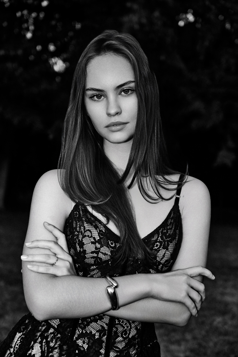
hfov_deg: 19.5
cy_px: 178
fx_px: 694
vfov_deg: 28.8
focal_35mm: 70
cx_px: 119
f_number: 5
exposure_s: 1/125
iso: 125
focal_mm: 70
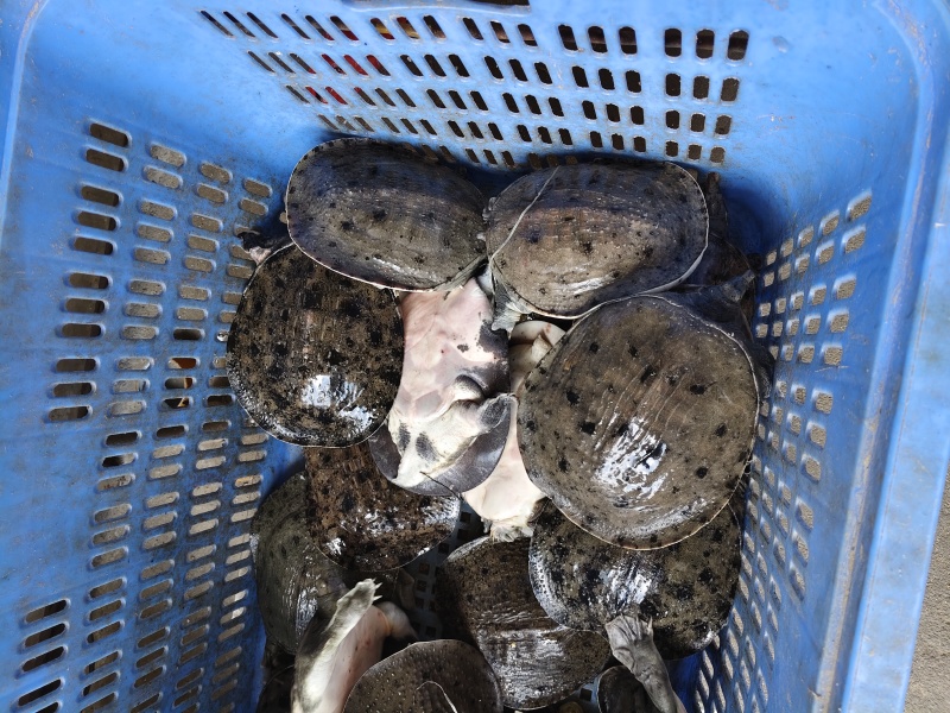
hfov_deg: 67.3
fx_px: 714
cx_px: 475
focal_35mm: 26
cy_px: 356
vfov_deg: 53.1
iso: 118
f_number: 1.79
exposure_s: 1/100
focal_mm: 4.84
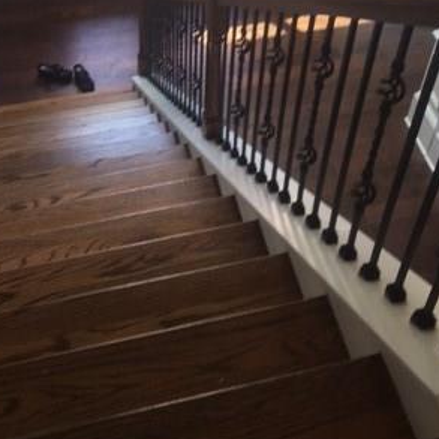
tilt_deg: -42.9
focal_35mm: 56
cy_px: 6
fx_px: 803
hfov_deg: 30.5
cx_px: 195
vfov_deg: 28.7
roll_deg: -1.7
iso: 25
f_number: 2.2
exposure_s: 1/40
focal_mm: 4.15
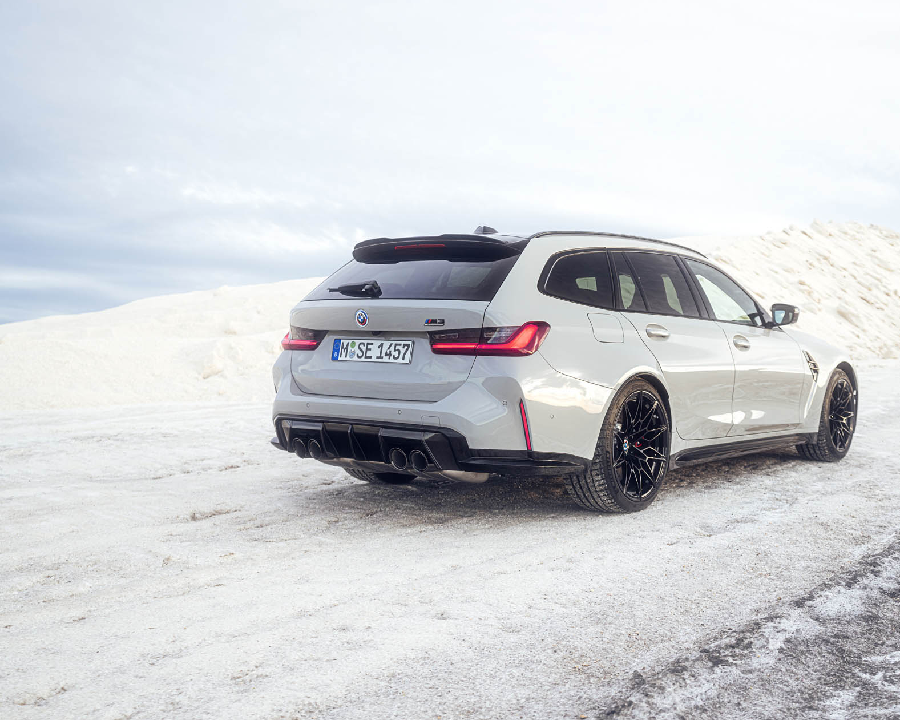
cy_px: 355
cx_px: 543
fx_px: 1065
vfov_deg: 37.3
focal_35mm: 40
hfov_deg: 45.5
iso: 320
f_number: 3.5
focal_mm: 35
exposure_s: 1/160
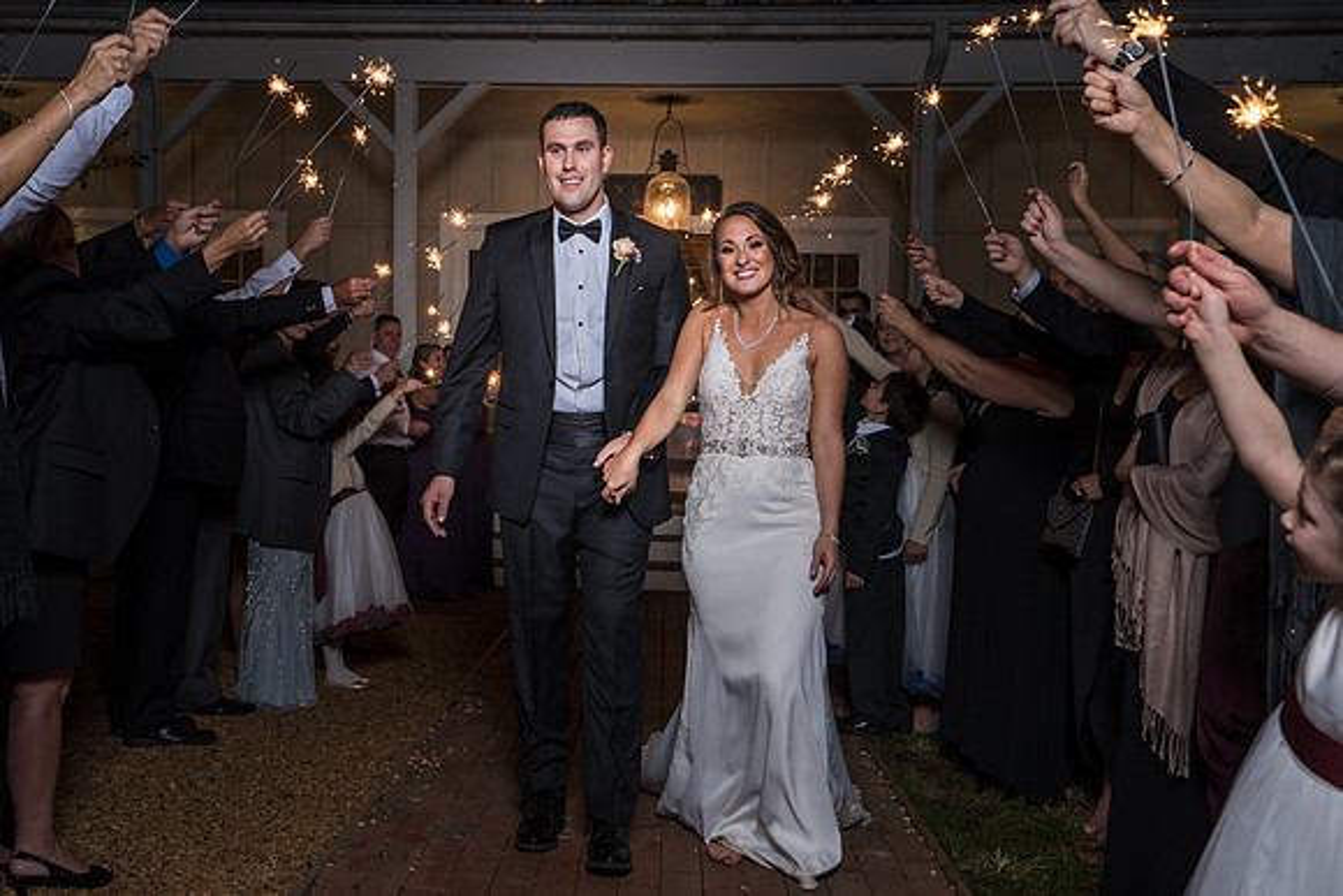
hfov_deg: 47.9
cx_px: 595
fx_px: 1507
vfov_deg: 33.1
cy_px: 494
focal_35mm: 40
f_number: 5.6
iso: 2000
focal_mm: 35
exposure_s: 1/200
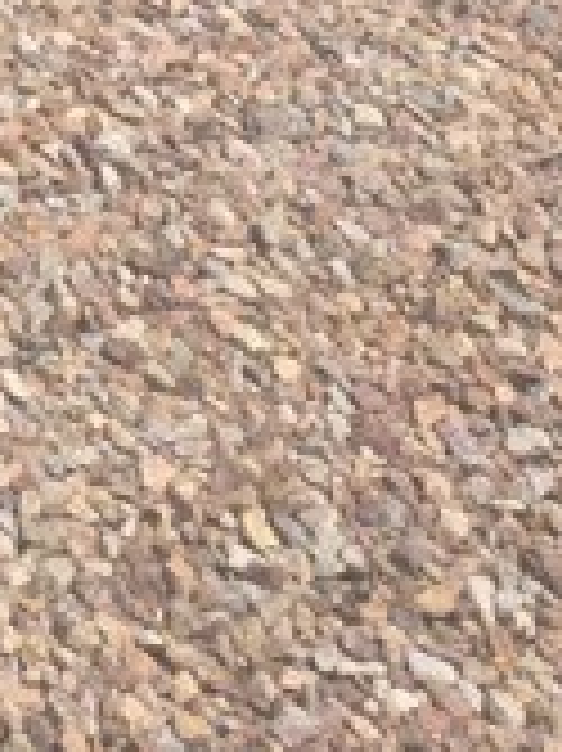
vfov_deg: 10.3
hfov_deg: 9.3
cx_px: -836
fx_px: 3056
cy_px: -1490
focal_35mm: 141
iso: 25
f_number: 1.8
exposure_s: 1/2969
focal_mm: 5.4
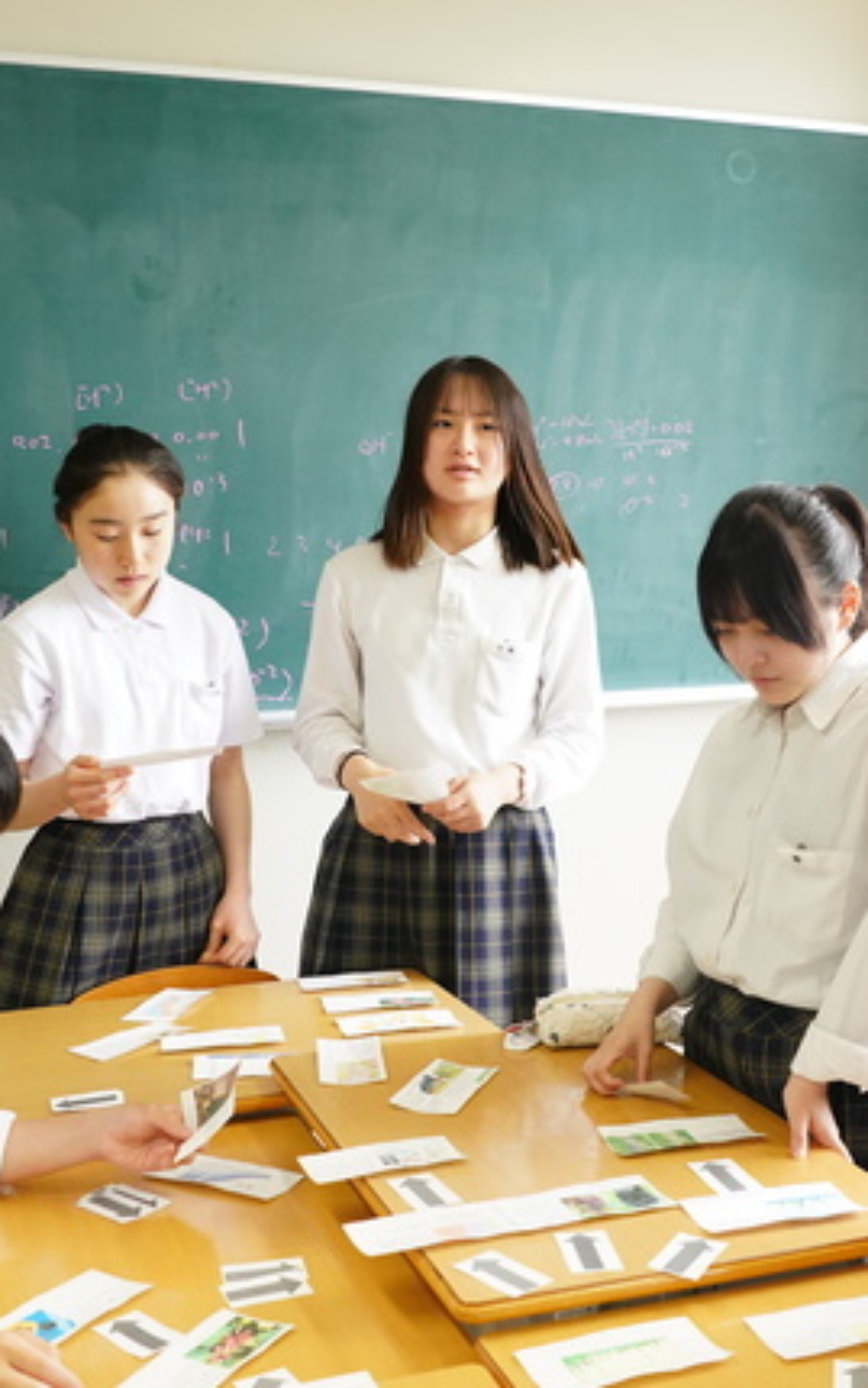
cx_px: 419
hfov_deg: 32.0
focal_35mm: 40
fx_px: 1513
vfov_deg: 49.3
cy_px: 692
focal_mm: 26
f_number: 4.5
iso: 3200
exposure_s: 1/400
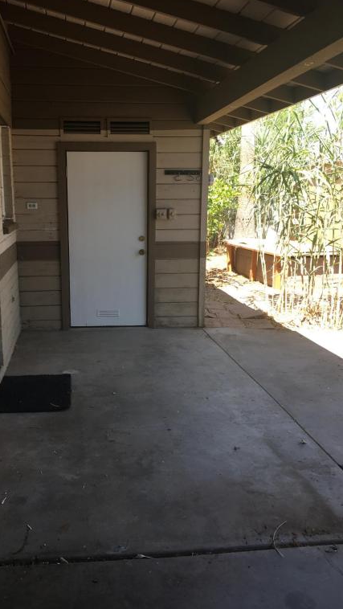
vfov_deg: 61.0
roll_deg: -0.5
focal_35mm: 32
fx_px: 517
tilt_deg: -11.2
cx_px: 126
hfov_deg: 36.5
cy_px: 301
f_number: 2.2
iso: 25
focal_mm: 4.15
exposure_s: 1/204
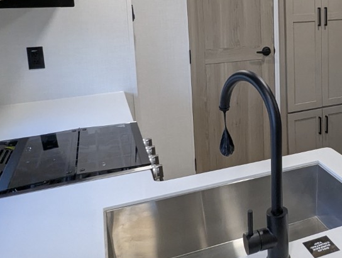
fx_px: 406
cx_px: 305
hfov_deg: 42.1
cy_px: 51
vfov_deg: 34.2
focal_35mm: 41
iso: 232
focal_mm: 2.35
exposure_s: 1/94.1
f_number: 2.2
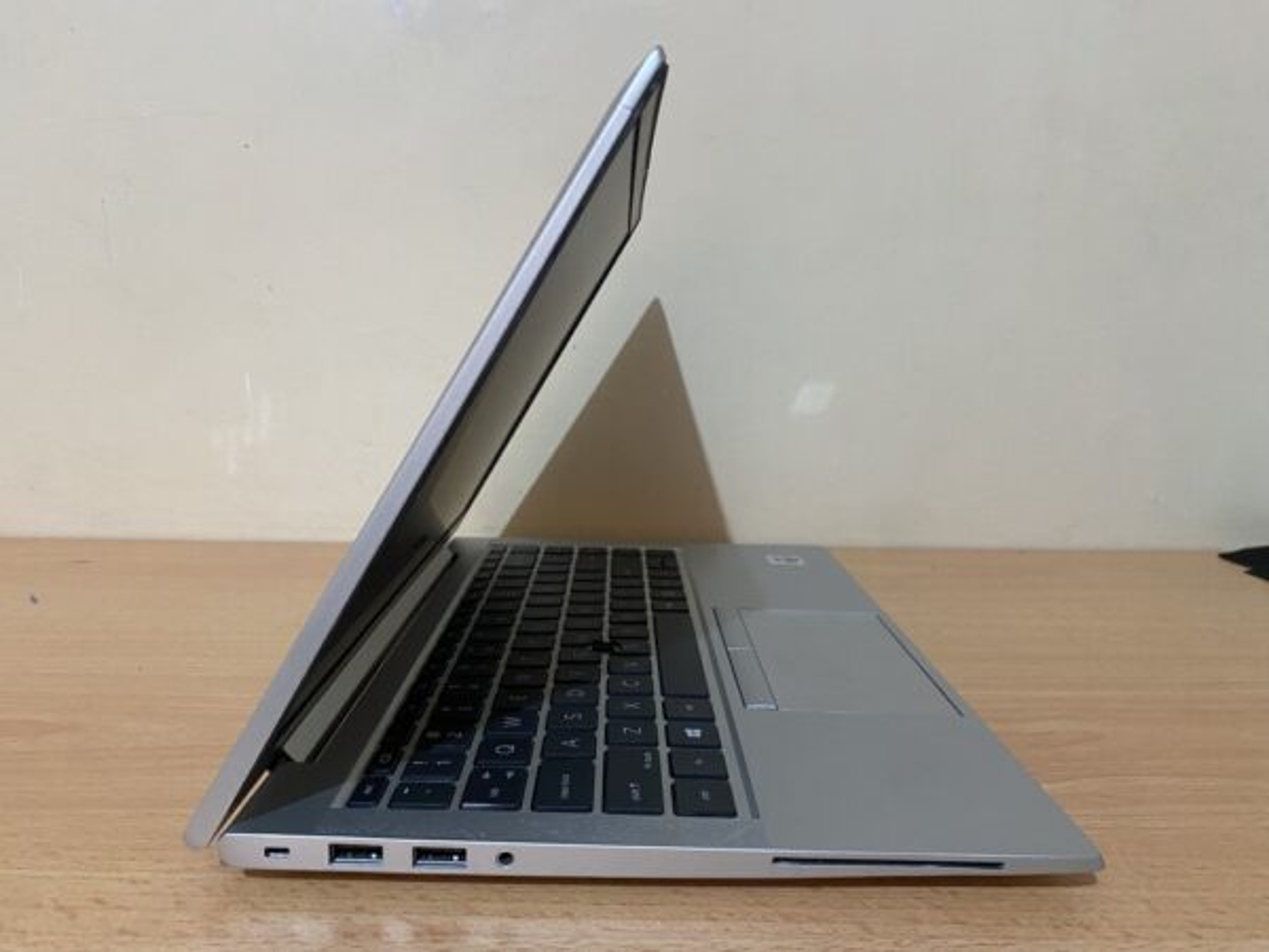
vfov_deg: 53.1
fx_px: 953
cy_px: 476
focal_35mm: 26
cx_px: 634
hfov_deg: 67.3
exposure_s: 1/50
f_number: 1.8
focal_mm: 4.25
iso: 500
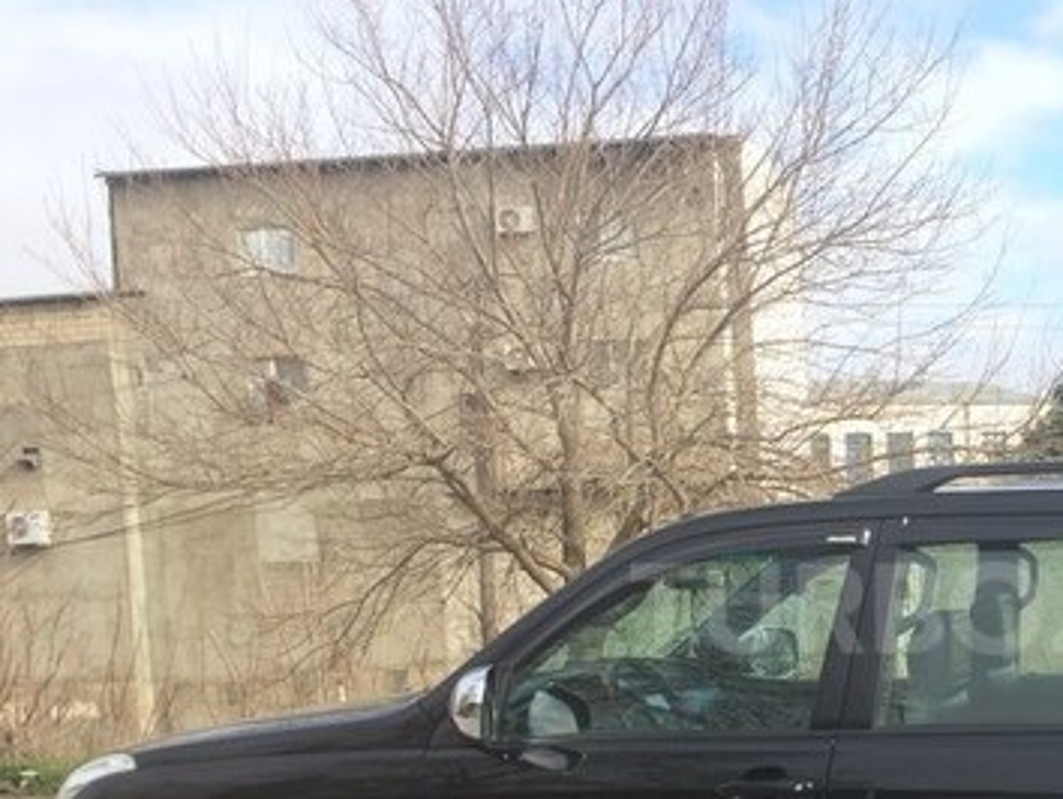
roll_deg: +4.3
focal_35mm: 54
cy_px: 608
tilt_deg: -2.9
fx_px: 1659
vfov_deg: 26.7
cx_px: 937
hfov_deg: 33.8
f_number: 2.2
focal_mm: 4.15
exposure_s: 1/912
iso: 32
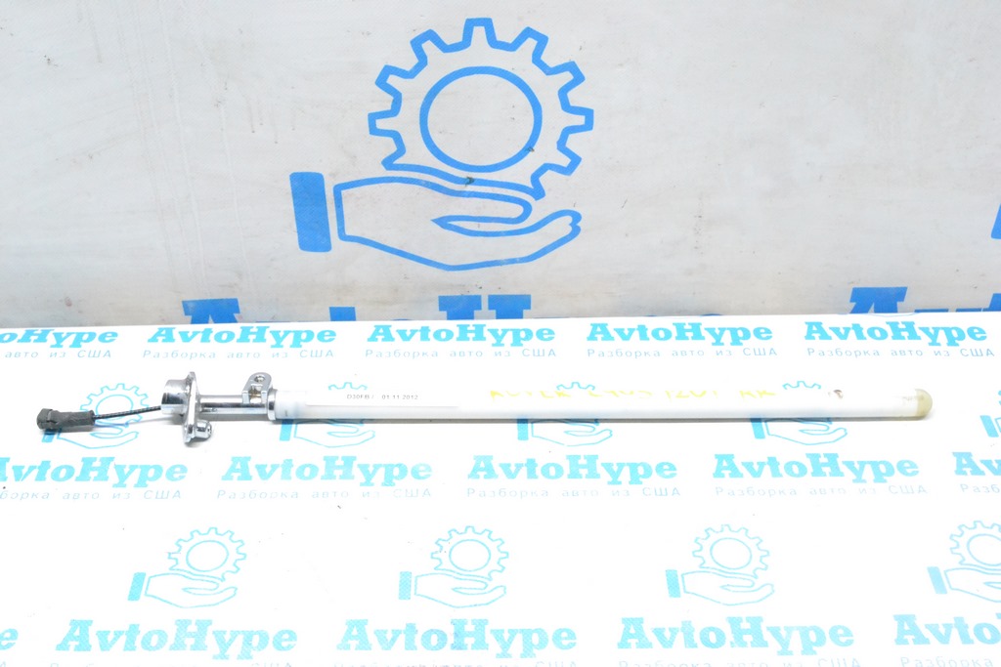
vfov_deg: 29.9
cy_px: 334
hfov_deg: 43.6
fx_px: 1251
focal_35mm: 45
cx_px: 500
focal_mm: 30
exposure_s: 1/125
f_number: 9
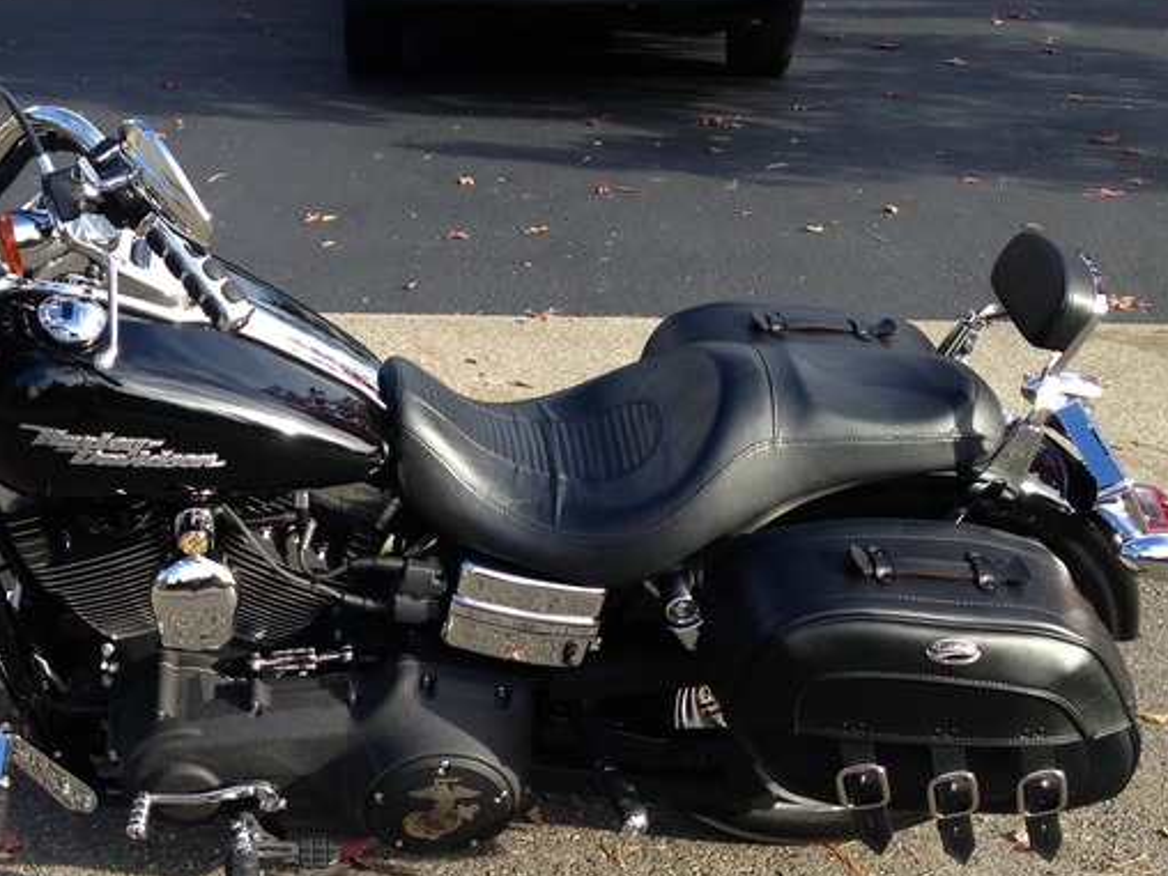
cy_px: 598
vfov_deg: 27.8
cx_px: 292
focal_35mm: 52
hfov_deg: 36.0
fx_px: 1755
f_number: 2.4
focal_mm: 4.12
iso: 50
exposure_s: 1/300
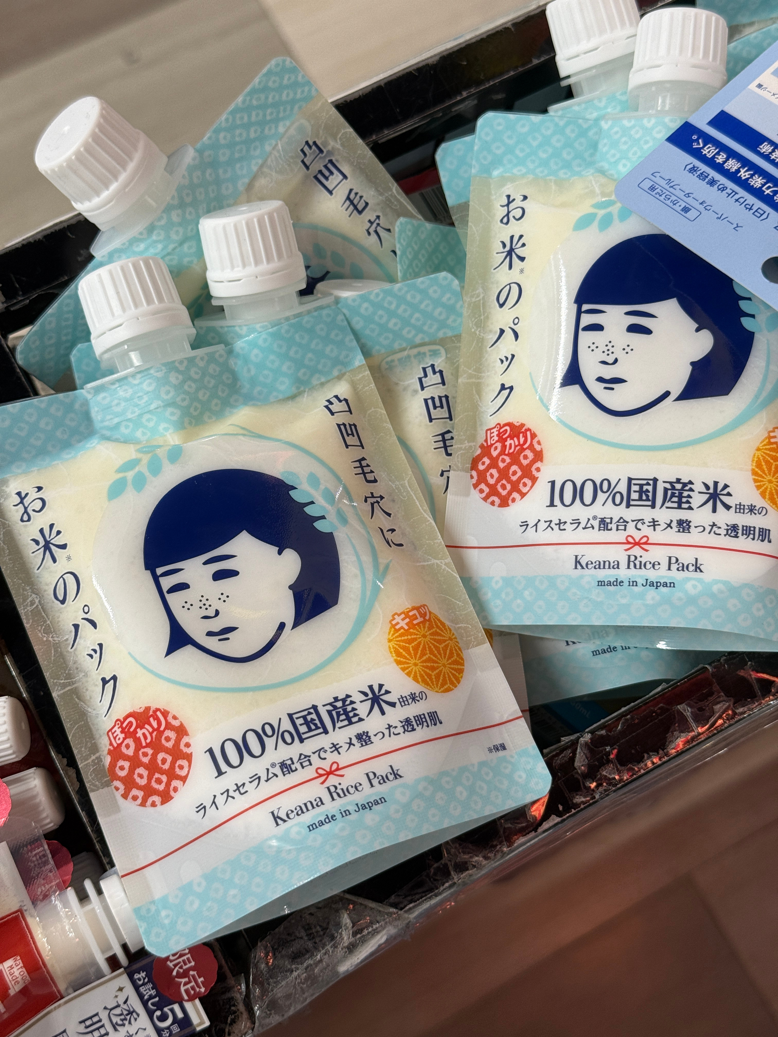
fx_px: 1438
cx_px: 389
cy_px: 518
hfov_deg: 30.3
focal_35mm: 48
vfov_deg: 39.7
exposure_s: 1/100
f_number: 1.78
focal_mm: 6.76
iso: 64
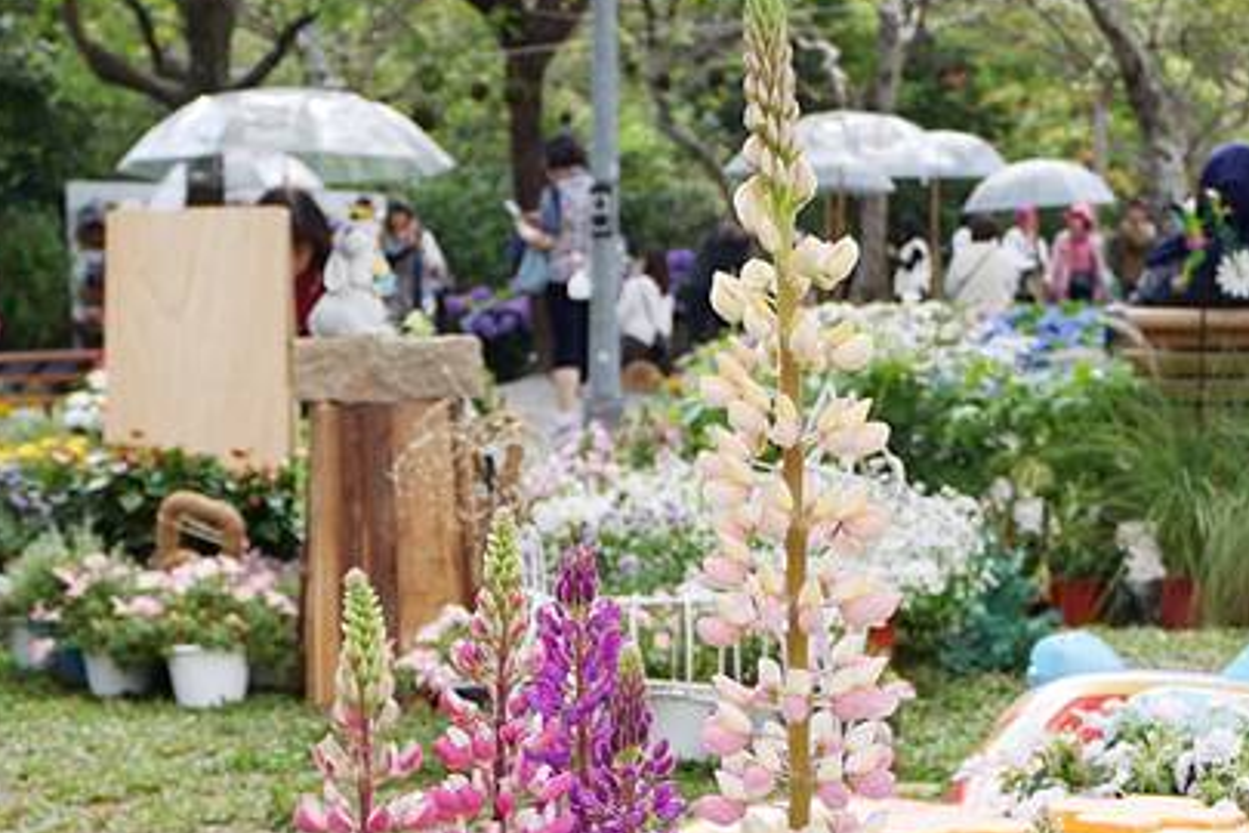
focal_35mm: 72
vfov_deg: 18.5
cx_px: 632
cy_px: 816
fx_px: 2498
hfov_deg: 28.1
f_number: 3.2
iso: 200
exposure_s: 1/640
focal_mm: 14
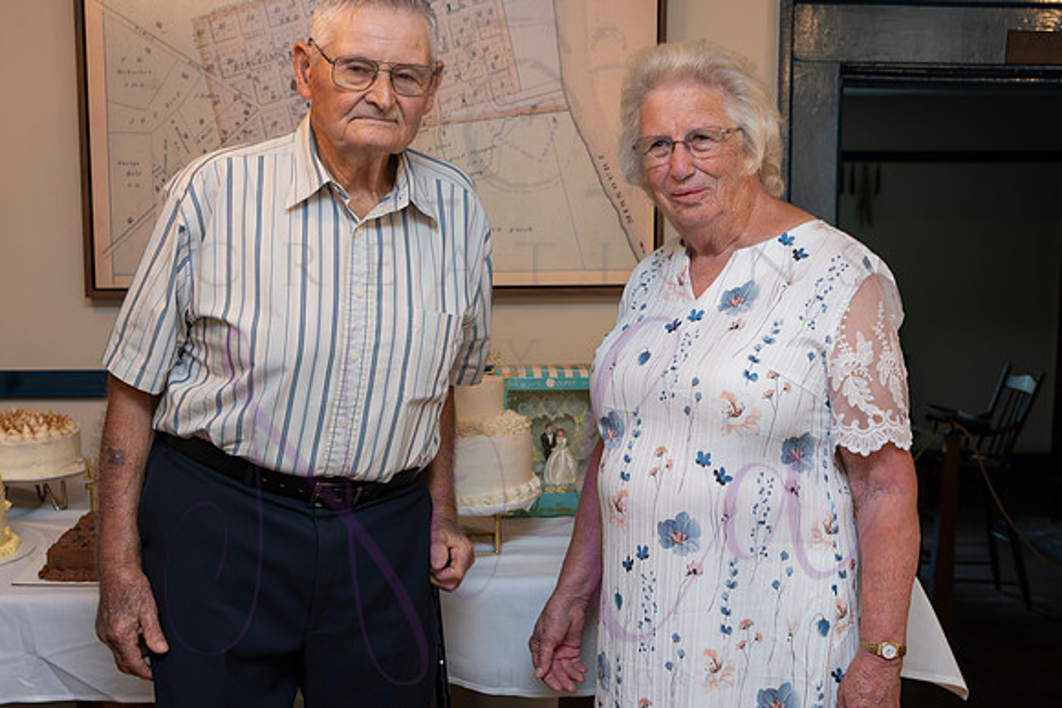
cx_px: 531
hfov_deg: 43.5
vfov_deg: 29.8
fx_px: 1333
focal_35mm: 45
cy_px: 354
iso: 800
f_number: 6.3
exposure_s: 1/60
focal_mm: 45
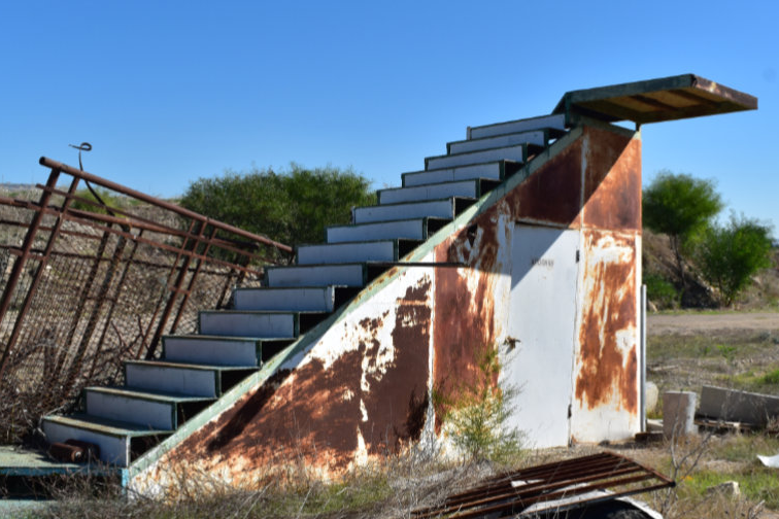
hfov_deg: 45.7
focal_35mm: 43
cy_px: 302
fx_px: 923
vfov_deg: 31.4
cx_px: 422
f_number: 11
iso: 280
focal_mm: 21
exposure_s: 1/500
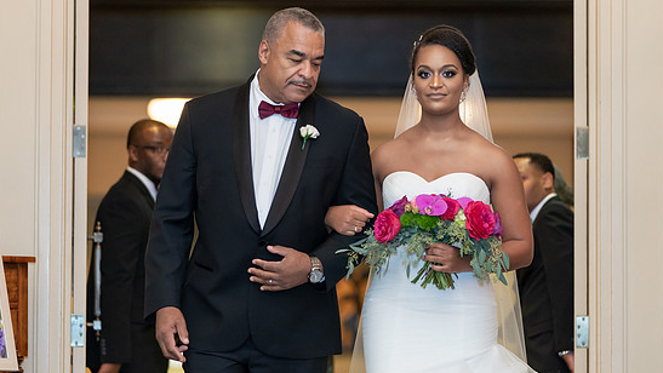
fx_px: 2814
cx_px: 346
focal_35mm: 160
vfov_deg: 7.6
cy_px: 211
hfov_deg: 13.4
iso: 2000
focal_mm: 135
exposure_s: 1/250
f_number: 2.8
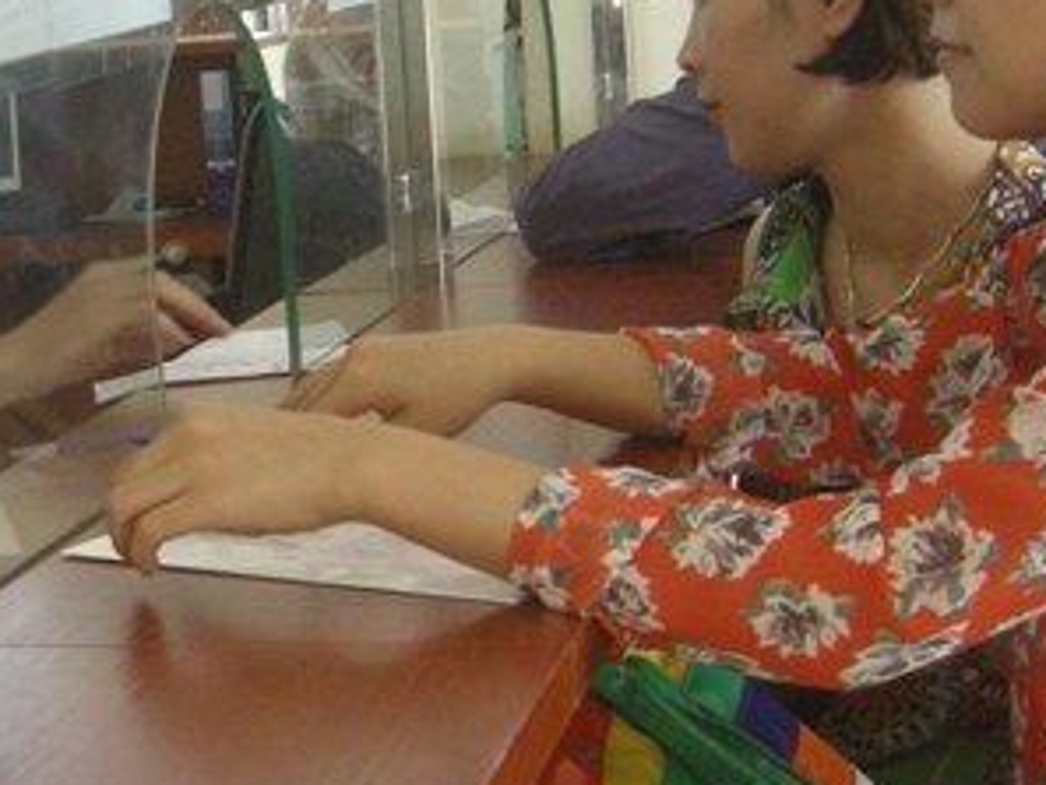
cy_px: 313
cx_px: 194
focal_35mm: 97
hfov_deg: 20.0
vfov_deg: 15.2
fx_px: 2932
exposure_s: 1/57.5
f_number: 2.7
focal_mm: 7.5
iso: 400
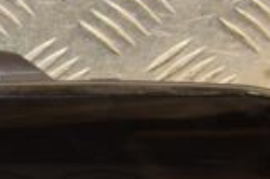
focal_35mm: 194
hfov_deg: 10.4
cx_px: -50
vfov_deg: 7.0
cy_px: 261
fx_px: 1453
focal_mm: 34
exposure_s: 1/100
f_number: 5
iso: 800
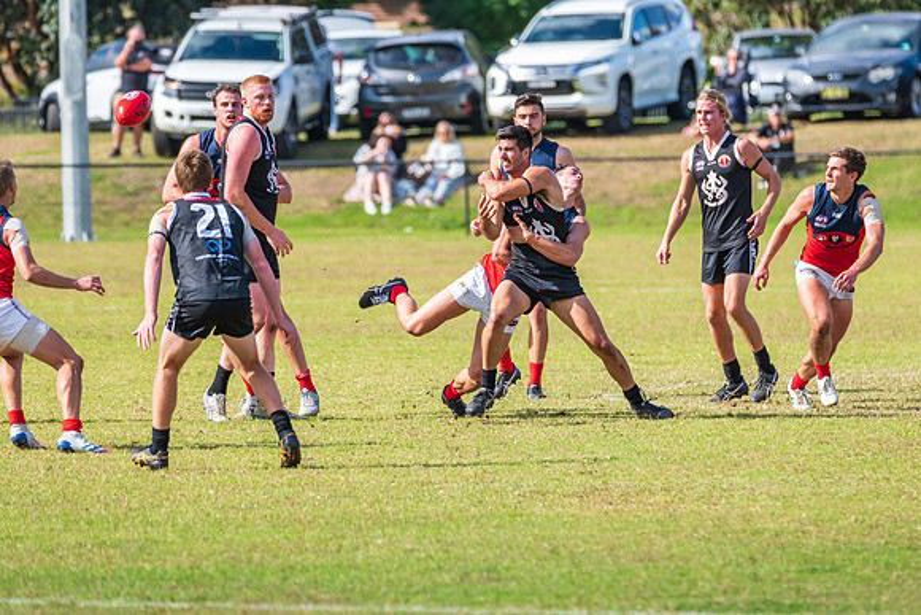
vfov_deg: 3.1
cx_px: 534
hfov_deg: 4.7
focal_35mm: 441
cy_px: 258
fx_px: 11281
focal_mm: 380
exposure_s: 1/1600
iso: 800
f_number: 8
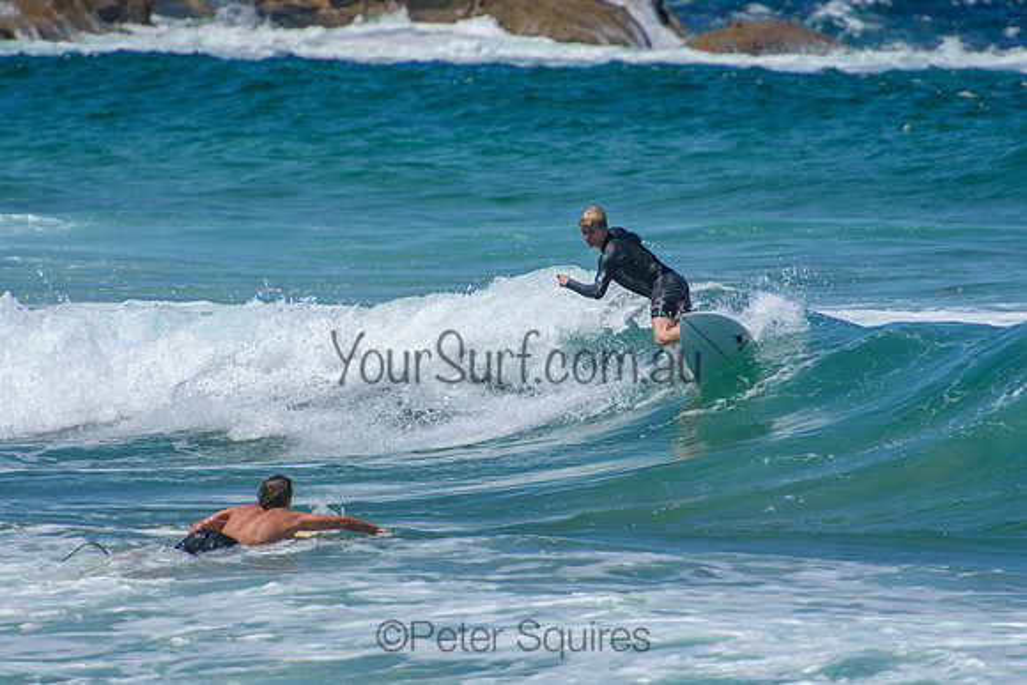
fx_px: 17120
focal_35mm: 600
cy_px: 342
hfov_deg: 3.4
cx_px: 514
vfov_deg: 2.3
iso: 220
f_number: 5.6
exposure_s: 1/2000
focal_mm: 400
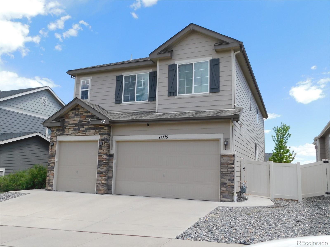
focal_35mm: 30
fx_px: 286
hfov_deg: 60.0
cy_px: 124
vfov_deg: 46.8
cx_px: 165
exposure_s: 1/1000
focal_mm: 5.3
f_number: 3.2
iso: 125
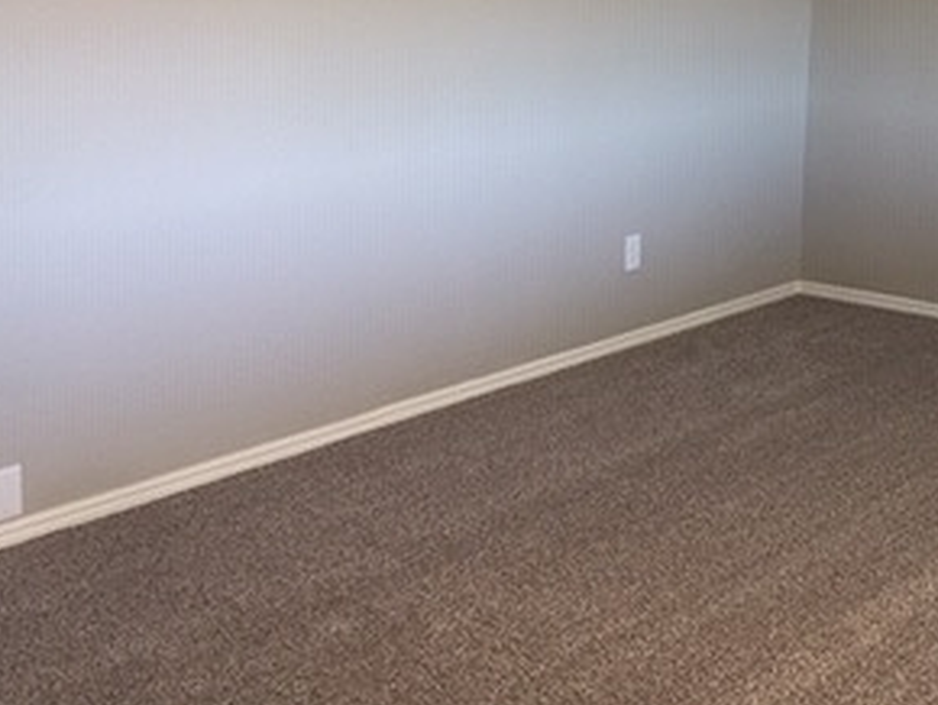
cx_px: 805
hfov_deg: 29.3
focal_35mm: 64
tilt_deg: -7.9
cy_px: 178
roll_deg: -2.3
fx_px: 1736
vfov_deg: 22.7
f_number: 2.2
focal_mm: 4.15
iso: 32
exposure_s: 1/40
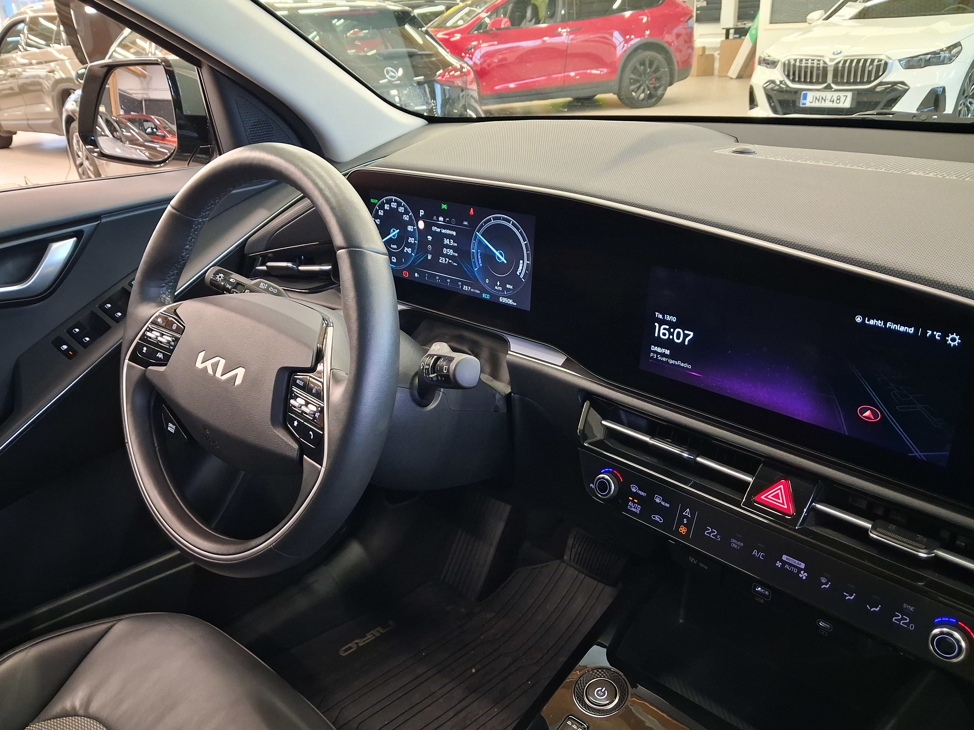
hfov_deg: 65.3
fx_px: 760
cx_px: 487
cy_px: 365
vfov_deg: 51.4
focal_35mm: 27
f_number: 1.8
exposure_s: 1/33
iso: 500
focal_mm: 4
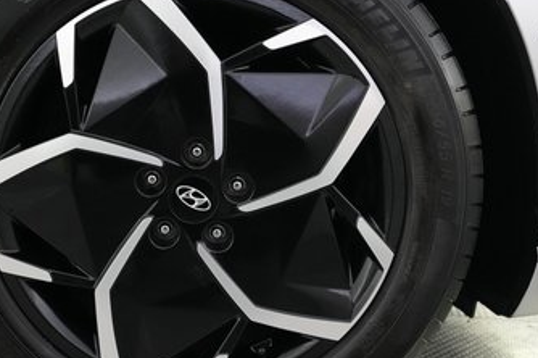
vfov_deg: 29.2
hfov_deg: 42.4
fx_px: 687
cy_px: 194
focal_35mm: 46
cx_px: 197
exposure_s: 1/160
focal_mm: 24
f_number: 2.8
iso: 5000
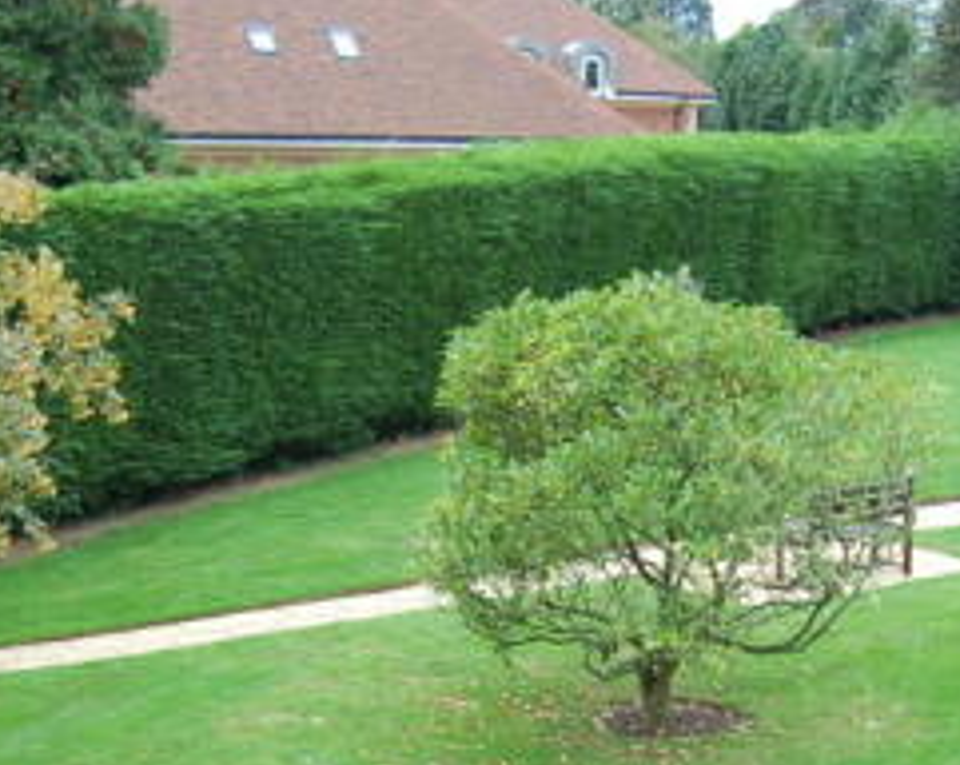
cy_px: 628
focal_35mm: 69
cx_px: 689
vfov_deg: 21.8
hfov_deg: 27.3
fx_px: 1957
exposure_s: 1/30
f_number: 3.5
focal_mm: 18
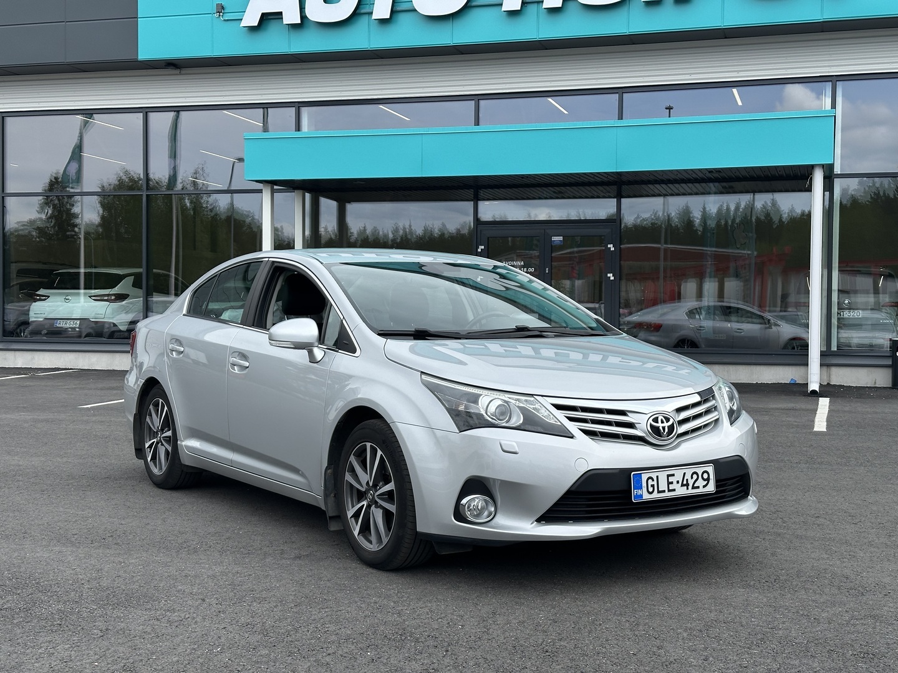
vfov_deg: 30.3
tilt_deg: -0.4
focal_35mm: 48
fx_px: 1245
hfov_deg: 39.7
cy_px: 336
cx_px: 449
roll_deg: -0.5
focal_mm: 6.86
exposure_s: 1/2732
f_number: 1.78
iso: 64
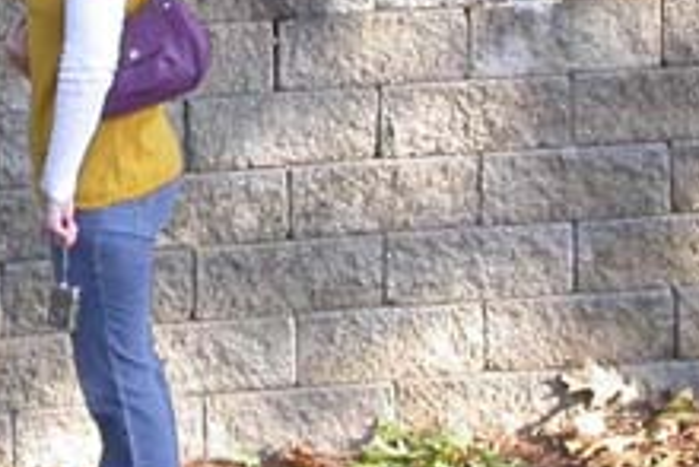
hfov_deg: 5.1
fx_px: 7869
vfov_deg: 3.4
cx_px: -146
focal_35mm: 405
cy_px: -213
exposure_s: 1/86
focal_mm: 22.2
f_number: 4.1
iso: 100
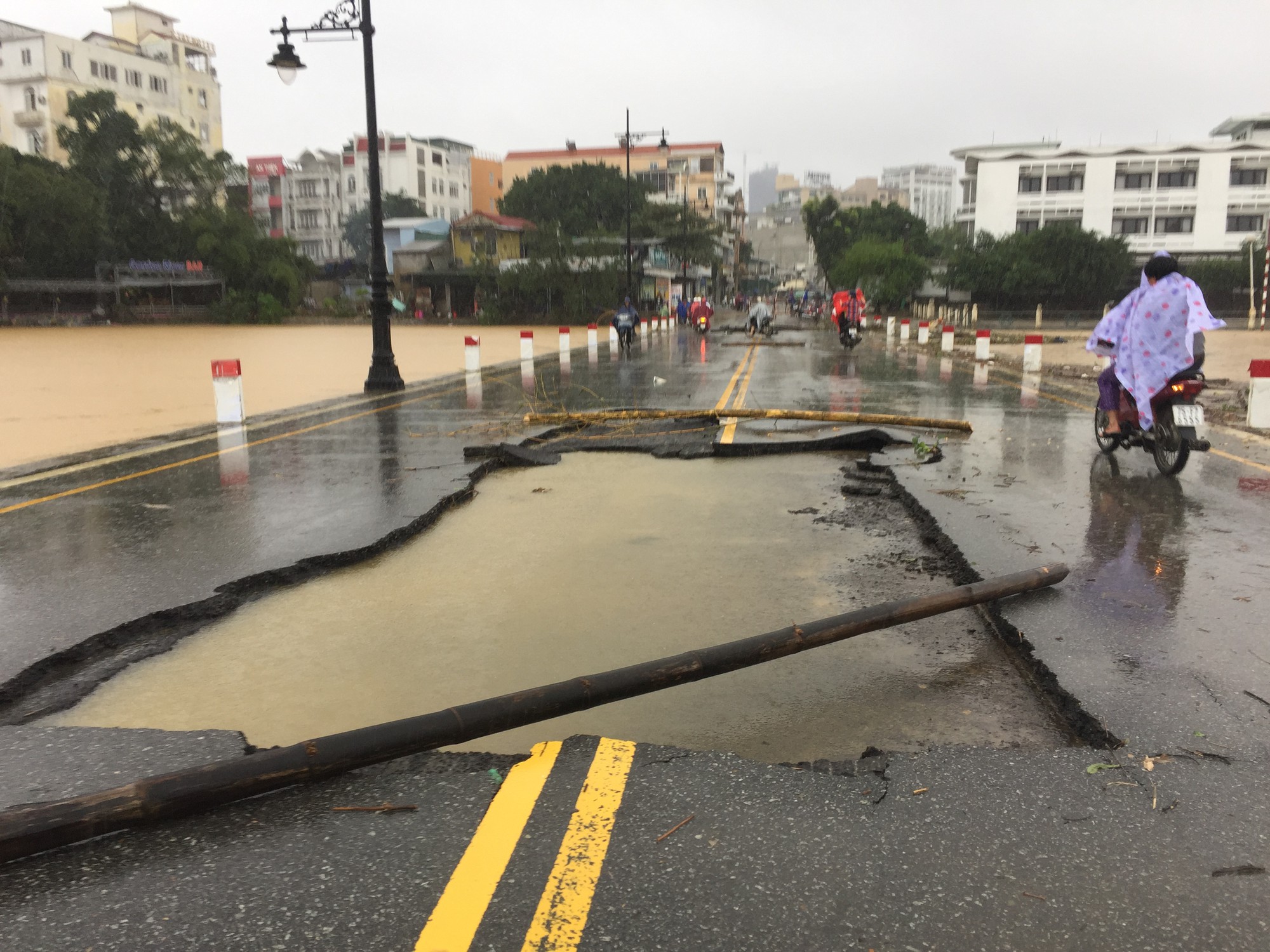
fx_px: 1064
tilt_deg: -9.8
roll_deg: +0.1
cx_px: 635
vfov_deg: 48.2
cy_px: 476
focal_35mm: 29
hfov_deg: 61.7
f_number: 2.2
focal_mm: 4.15
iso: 32
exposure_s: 1/100
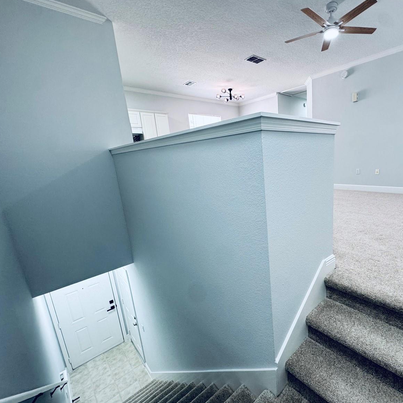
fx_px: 224
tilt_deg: -13.1
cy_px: 204
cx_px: 261
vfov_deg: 84.0
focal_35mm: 17
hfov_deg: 81.7
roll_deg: +3.1
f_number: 2.2
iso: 200
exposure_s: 1/99
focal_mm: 2.22
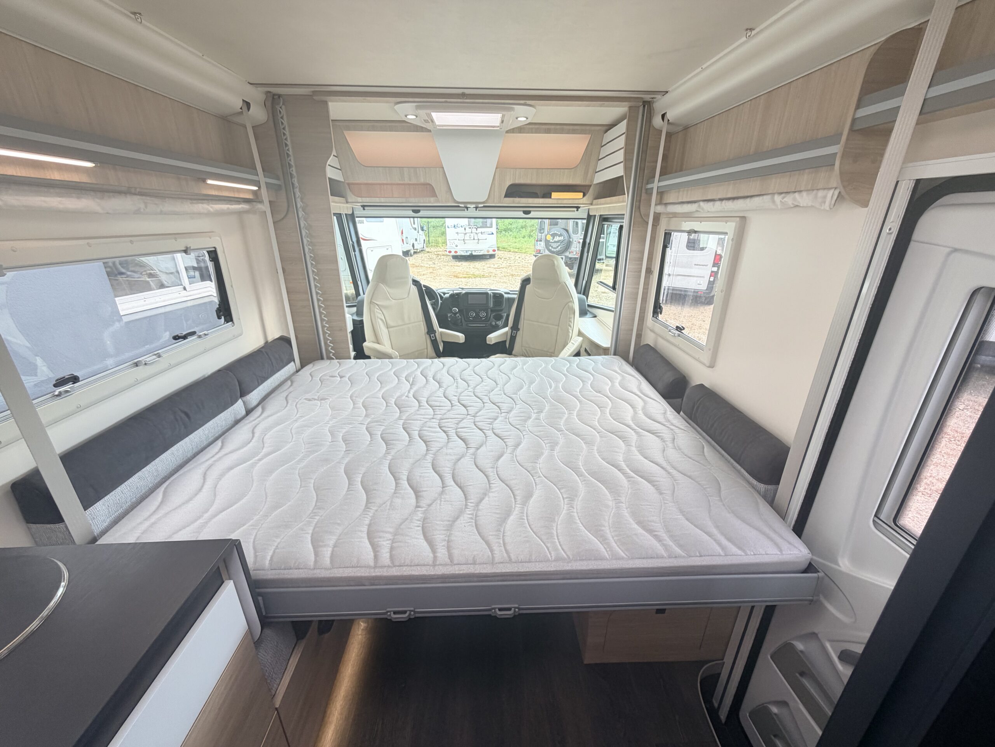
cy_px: 374
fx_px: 402
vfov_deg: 85.7
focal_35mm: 14
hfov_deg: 102.1
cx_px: 498
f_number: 2.2
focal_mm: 2.22
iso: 100
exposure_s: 1/121
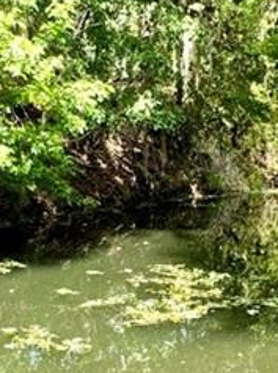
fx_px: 762
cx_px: 176
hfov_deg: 20.6
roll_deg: -1.1
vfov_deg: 26.4
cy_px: 343
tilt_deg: -15.1
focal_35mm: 71
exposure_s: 1/208
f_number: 2.2
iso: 40
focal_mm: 2.22
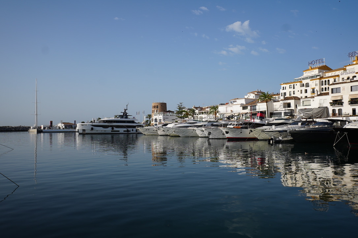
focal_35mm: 30
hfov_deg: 61.9
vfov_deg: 43.6
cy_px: 119
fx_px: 298
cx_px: 179
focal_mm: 20
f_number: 5
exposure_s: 1/1000
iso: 100
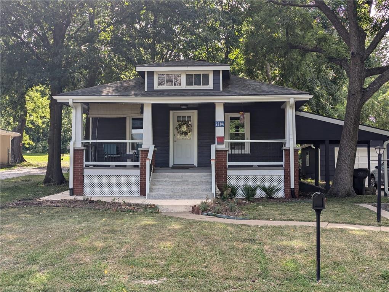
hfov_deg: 39.6
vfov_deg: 30.3
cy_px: 146
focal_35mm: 48
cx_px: 194
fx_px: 540
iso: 37
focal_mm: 6.81
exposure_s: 1/378
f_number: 1.85
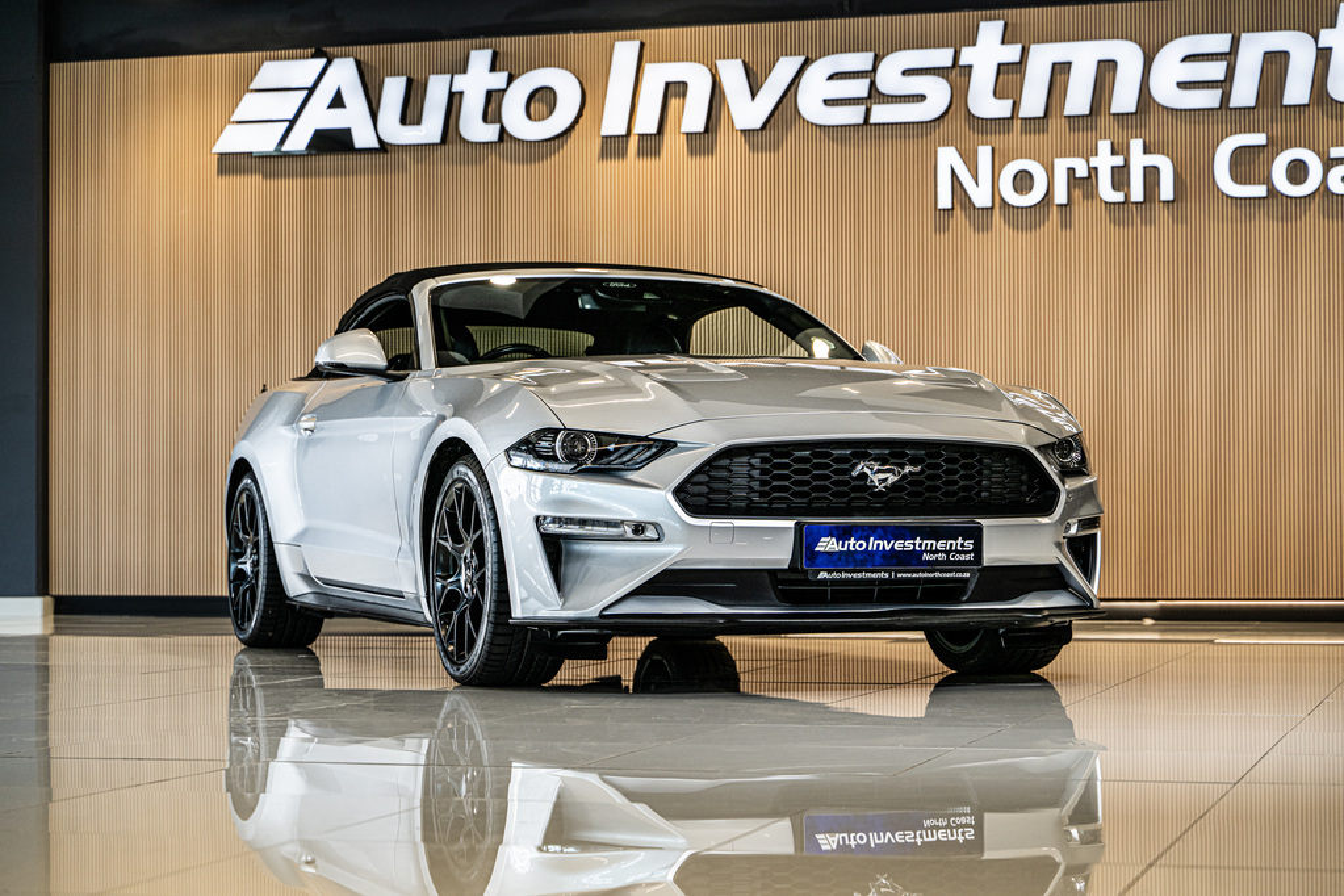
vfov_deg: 18.2
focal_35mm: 75
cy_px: 448
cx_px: 672
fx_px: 2800
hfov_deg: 27.0
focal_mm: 75
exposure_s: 1/160
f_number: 4.5
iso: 400
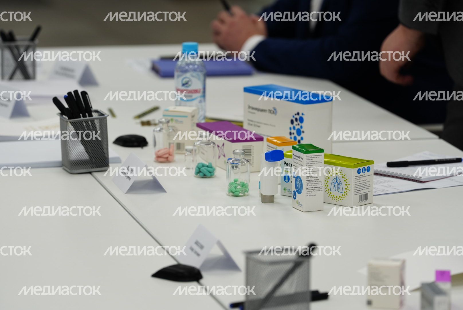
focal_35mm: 200
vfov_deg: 6.9
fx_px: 2574
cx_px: 232
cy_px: 155
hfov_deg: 10.3
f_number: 5.6
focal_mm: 200
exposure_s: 1/125
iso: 640
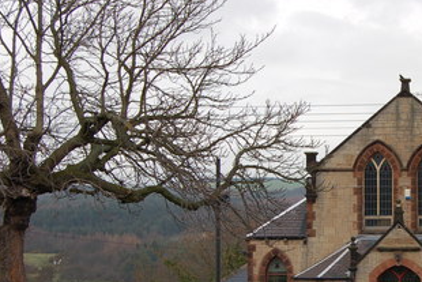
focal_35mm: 99
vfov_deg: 13.8
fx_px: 1161
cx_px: 407
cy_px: 184
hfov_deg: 20.1
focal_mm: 32
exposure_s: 1/200
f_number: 7.1
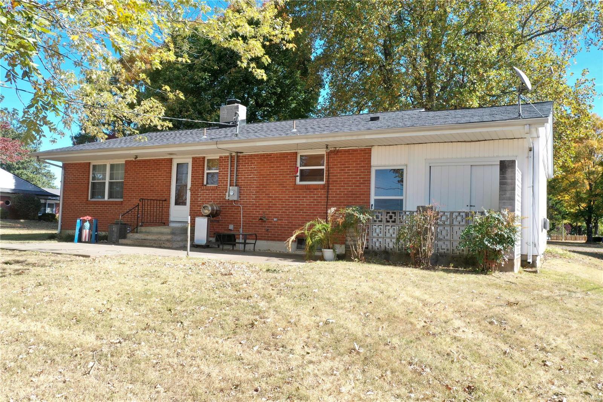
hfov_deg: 65.5
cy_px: 201
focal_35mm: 28
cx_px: 302
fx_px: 469
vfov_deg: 46.4
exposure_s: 1/120
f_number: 6.3
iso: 100
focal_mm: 10.26
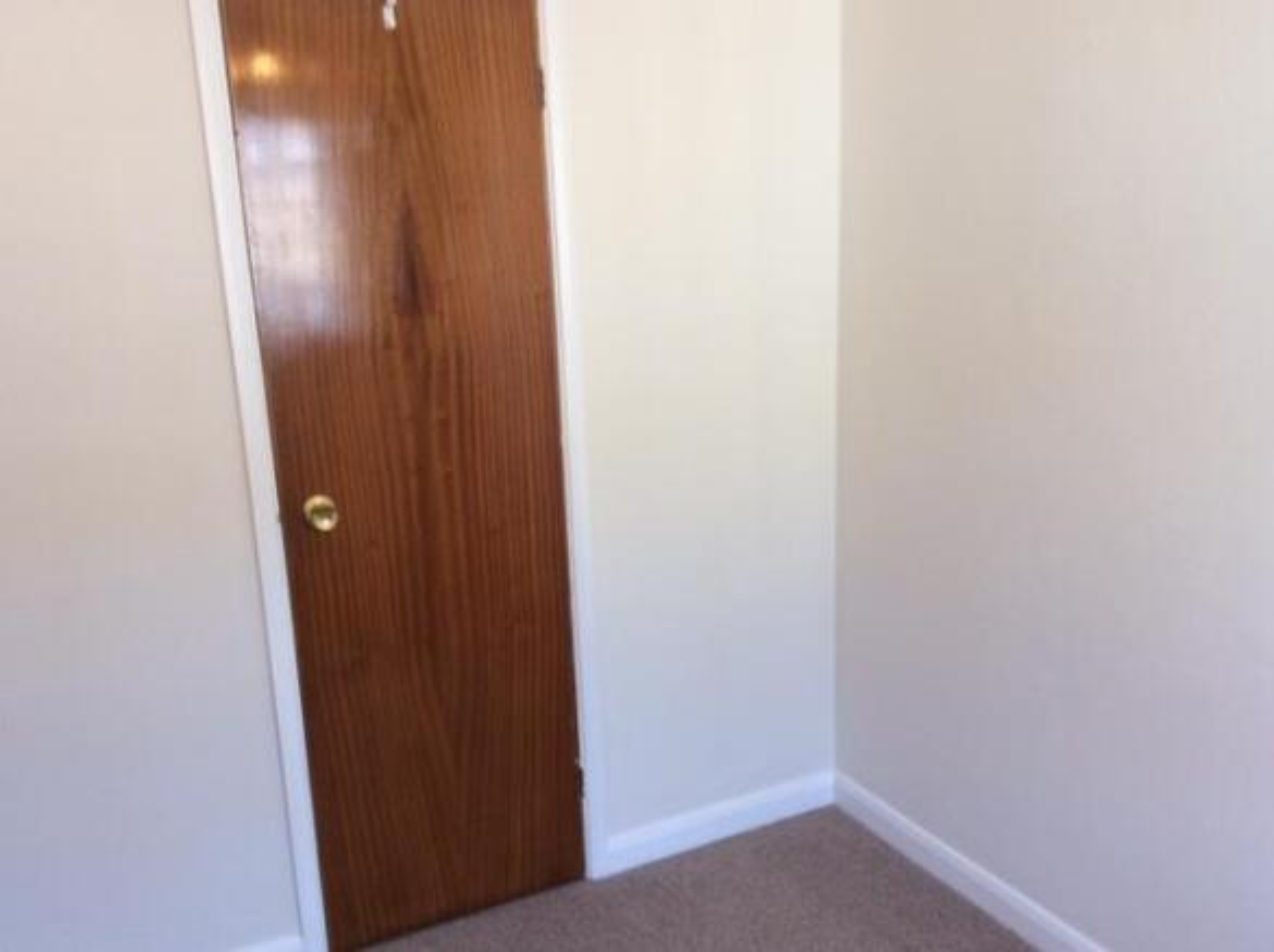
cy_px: 476
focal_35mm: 32
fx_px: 1176
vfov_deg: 44.1
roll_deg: +4.3
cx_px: 637
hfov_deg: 56.9
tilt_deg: -14.0
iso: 32
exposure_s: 1/25
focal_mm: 3.3
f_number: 2.4
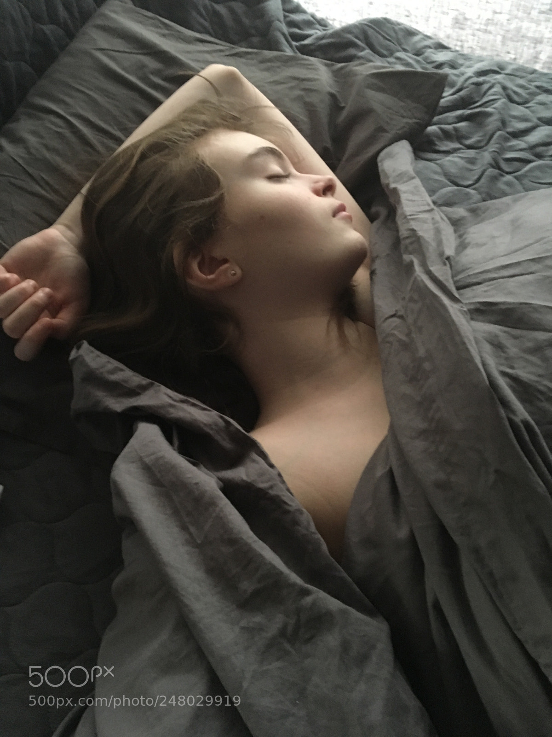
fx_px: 617
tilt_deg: -54.5
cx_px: 276
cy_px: 368
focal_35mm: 29
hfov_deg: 48.2
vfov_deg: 61.7
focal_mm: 4.15
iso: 400
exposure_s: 1/17
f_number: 2.2
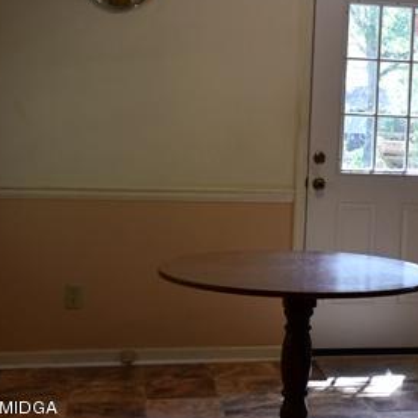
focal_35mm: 77
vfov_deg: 22.3
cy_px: 111
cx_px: 413
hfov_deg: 21.7
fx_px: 1052
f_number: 3.8
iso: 800
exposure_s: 1/250
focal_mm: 26
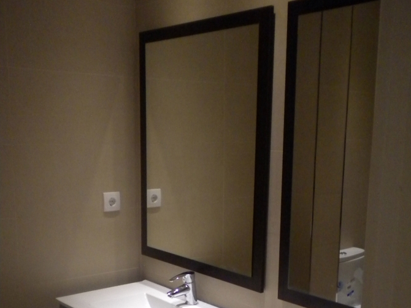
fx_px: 558
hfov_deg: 40.4
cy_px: 241
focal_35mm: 47
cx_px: 205
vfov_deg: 30.2
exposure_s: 1/78.6
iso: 400
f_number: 3.1
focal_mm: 6.3
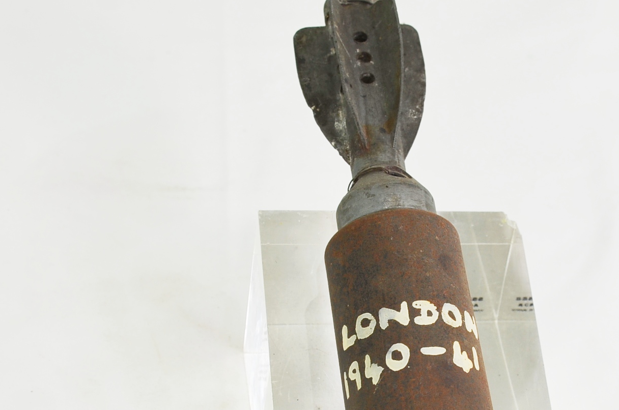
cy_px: 311
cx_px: 390
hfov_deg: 25.6
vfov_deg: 17.1
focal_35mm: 79
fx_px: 1356
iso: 200
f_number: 5.6
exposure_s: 1/125
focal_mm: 26
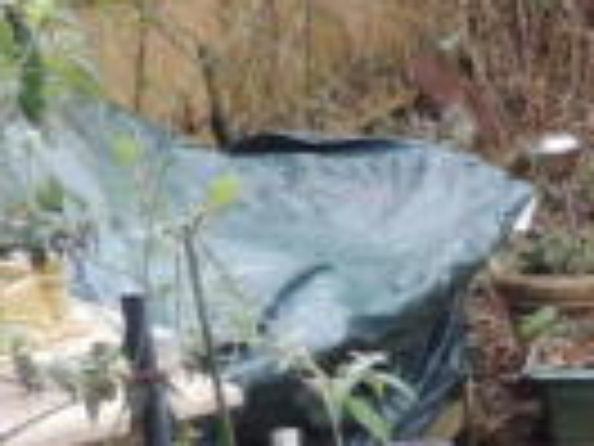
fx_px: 1819
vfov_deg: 13.9
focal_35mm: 106
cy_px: 358
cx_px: 1267
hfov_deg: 14.6
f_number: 3
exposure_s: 1/50
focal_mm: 4.3
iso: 100
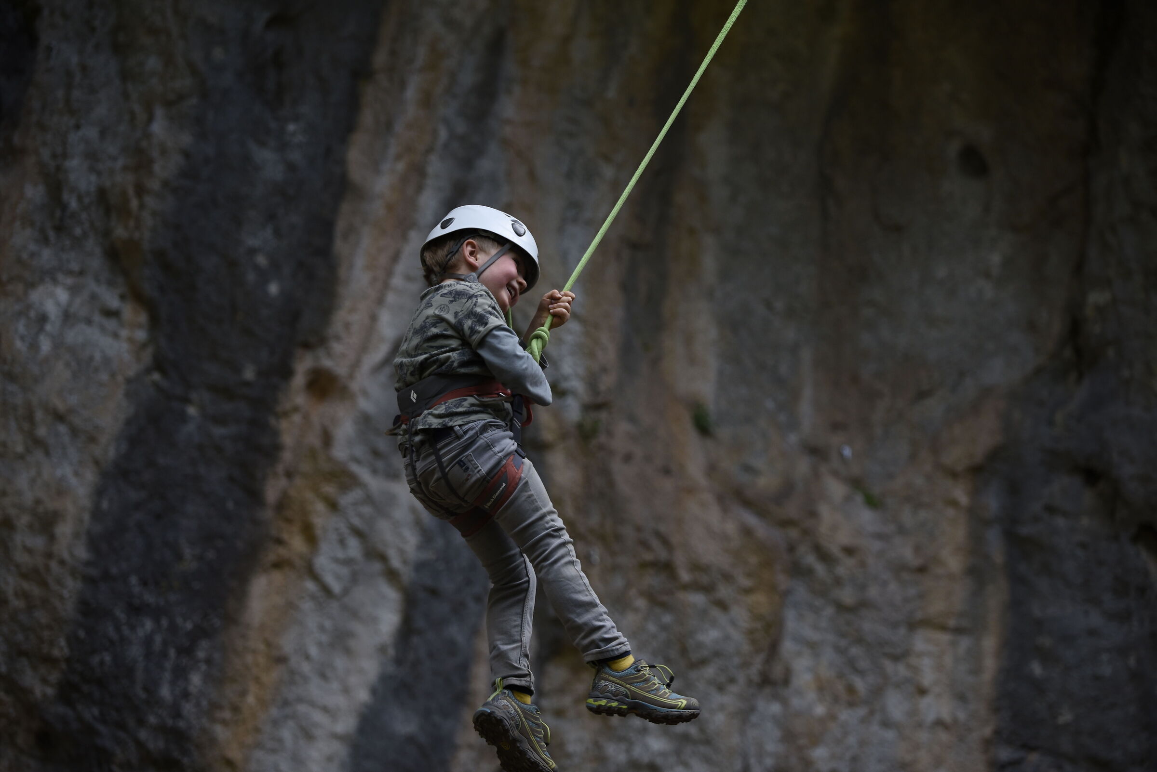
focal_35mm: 116
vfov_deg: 11.8
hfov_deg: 17.6
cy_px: 386
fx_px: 3729
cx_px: 578
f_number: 2.8
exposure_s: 1/1000
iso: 800
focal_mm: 116
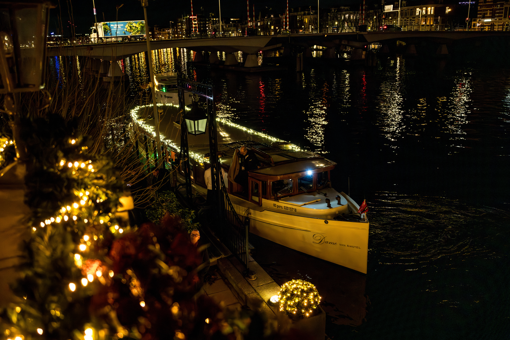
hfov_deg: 60.3
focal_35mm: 31
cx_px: 255
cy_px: 170
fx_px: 439
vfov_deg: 42.3
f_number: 2.8
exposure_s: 1/125
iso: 6400
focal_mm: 31
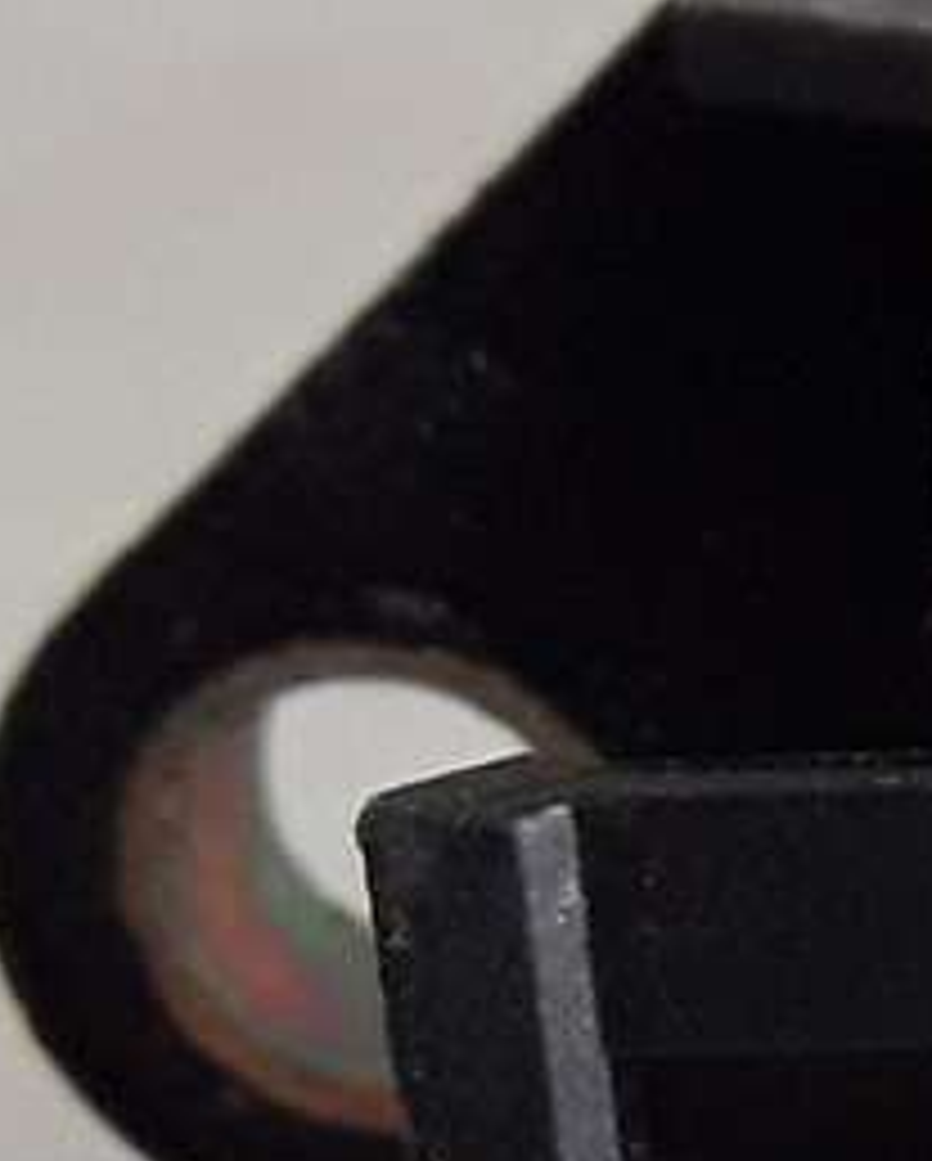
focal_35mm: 131
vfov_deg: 14.6
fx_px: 4509
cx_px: 2625
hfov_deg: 9.6
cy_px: 999
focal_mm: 3.7
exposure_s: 1/25
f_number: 1.9
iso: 160
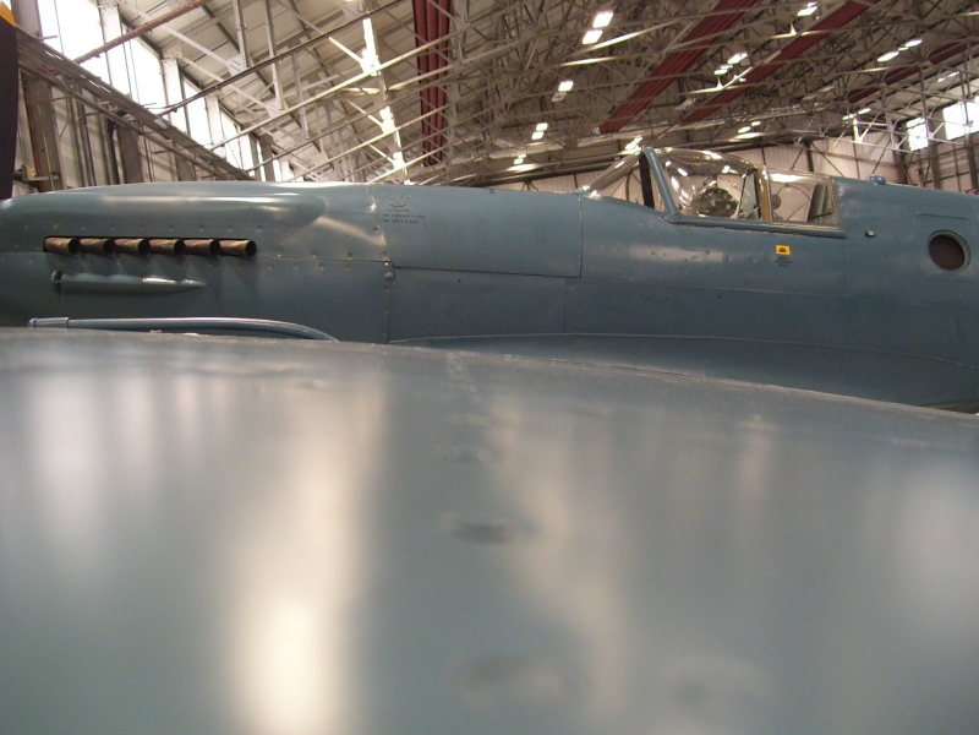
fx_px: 1018
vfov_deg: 39.7
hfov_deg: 51.4
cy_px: 368
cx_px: 490
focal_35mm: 36
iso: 160
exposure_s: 1/15
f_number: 2.7
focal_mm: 6
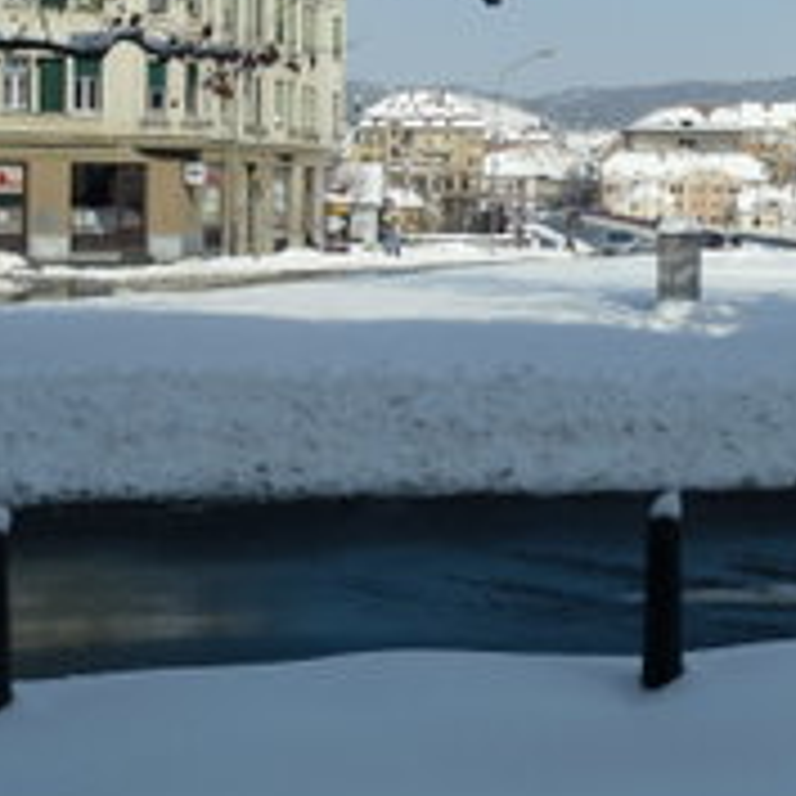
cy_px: 171
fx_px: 1769
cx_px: 670
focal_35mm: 68
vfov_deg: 25.0
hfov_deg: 24.8
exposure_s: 1/362
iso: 80
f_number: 8.1
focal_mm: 6
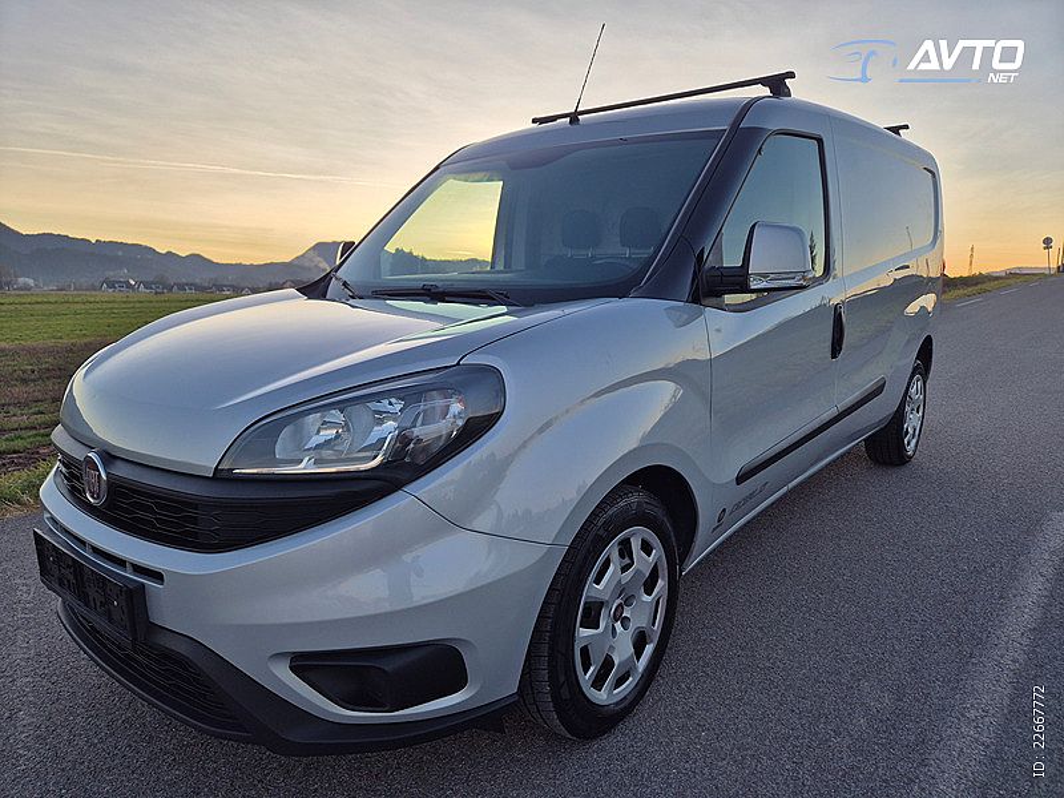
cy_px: 399
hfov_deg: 73.9
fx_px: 707
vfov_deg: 58.9
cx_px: 532
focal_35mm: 23
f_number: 1.8
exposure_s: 1/546
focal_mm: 5.4
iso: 25
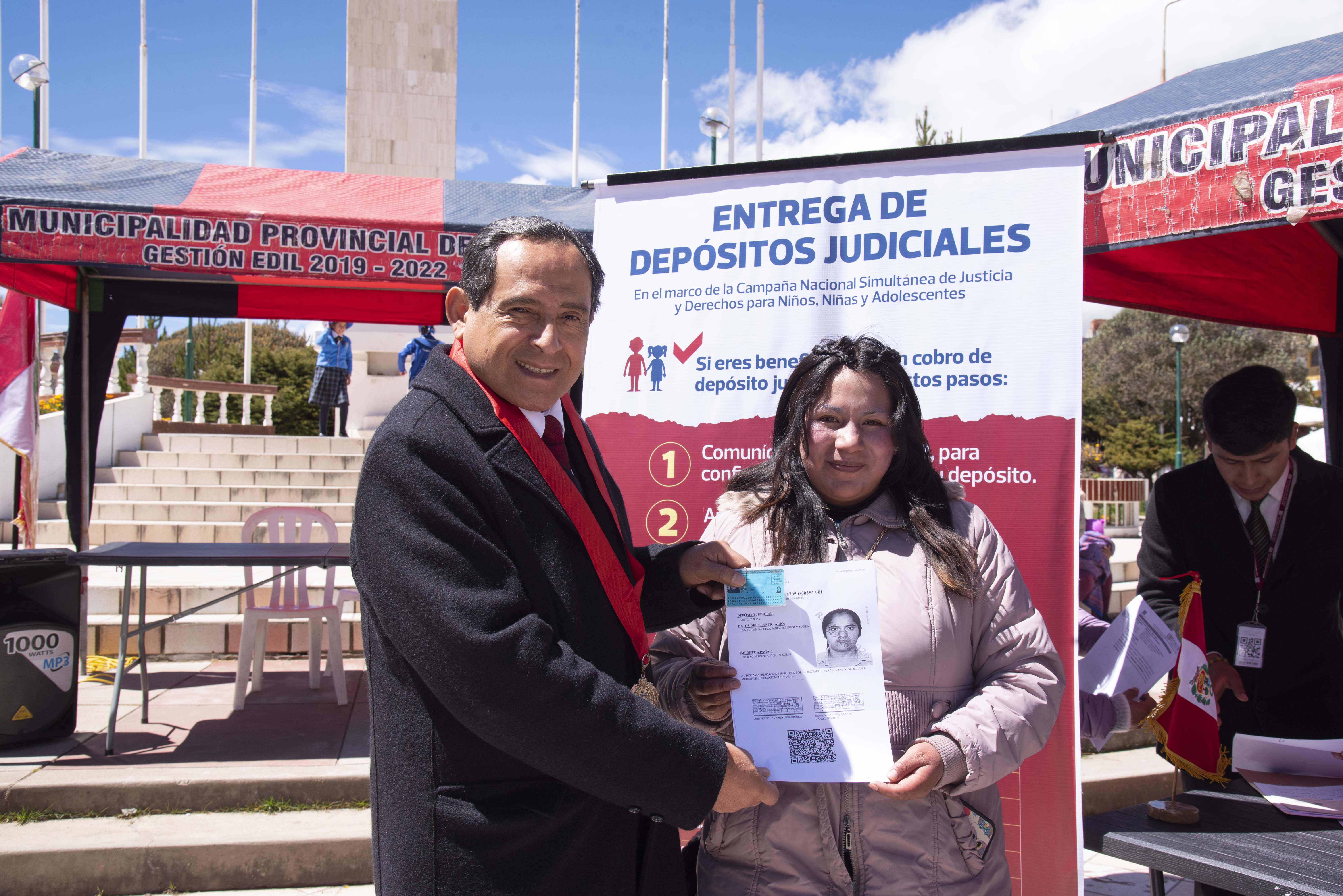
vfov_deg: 37.9
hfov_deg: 54.4
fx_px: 1306
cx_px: 672
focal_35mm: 35
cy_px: 448
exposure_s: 1/320
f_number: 9
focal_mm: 35
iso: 200
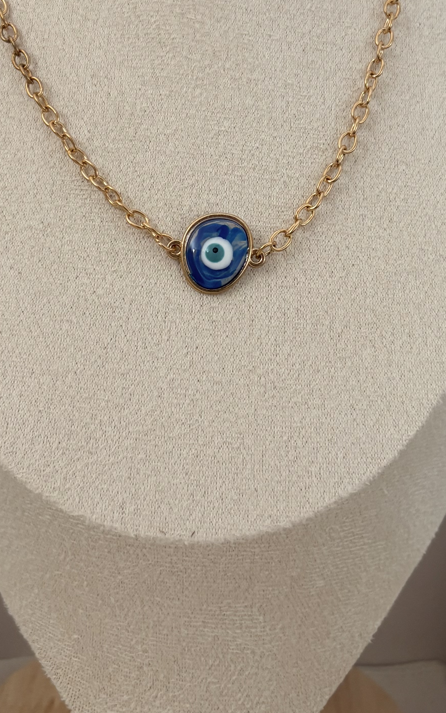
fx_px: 1089
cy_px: 176
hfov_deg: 23.1
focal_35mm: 56
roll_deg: -1.5
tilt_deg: -2.4
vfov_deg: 35.5
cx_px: 197
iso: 100
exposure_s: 1/50
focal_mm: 5.96
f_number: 1.6
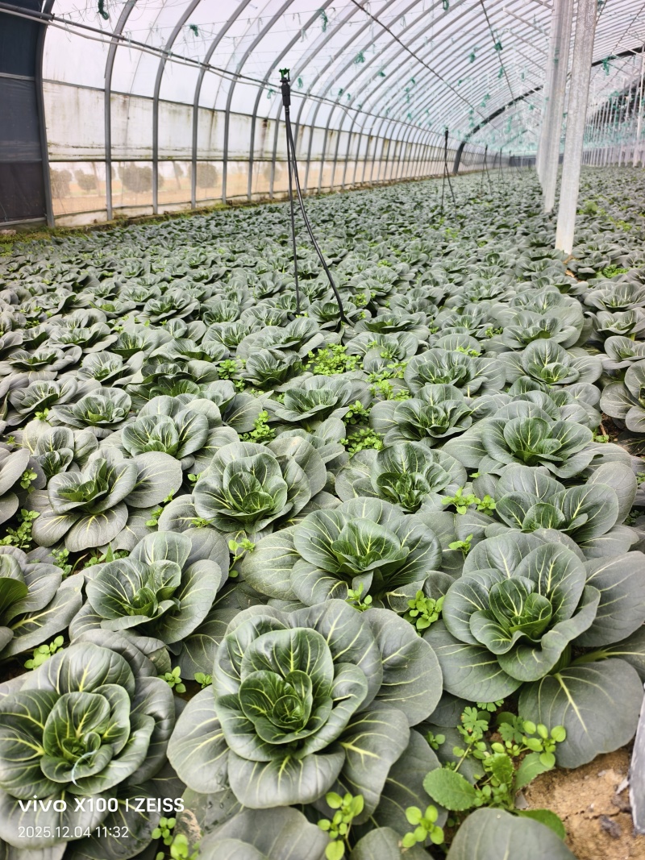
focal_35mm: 23
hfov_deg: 58.9
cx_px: 322
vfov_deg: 73.9
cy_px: 430
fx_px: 572
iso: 72
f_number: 1.57
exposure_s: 1/805
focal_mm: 5.6
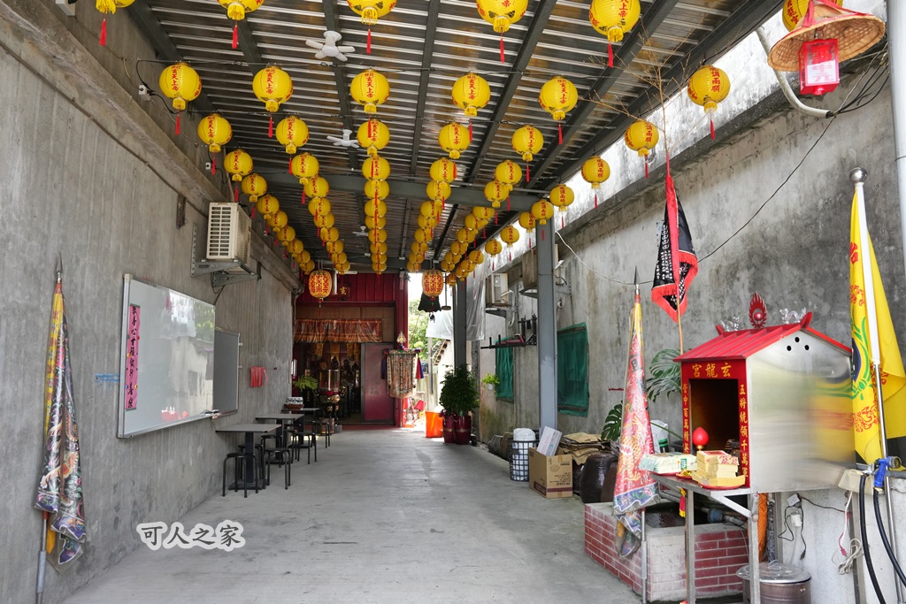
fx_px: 604
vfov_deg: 53.1
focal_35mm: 24
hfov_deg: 73.7
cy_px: 302
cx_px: 453
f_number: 8
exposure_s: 1/400
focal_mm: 24
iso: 2500
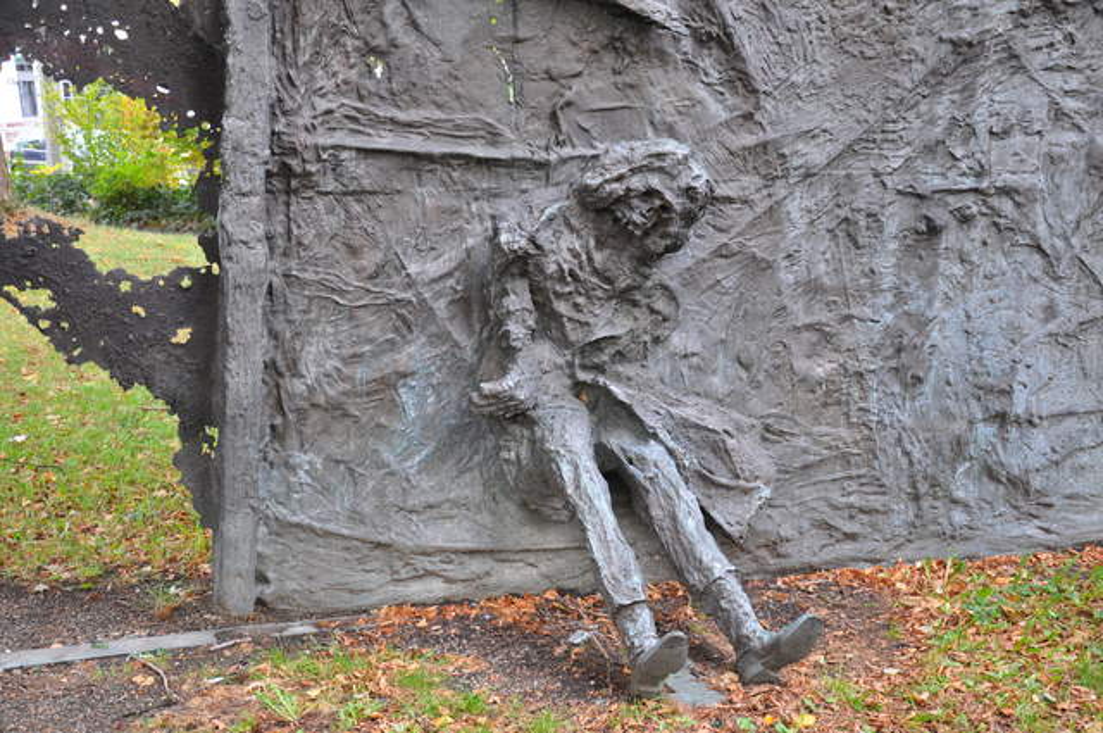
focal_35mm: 51
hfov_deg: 38.9
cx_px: 552
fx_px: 1561
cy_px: 366
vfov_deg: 26.4
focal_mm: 34
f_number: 4.2
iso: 640
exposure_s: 1/60
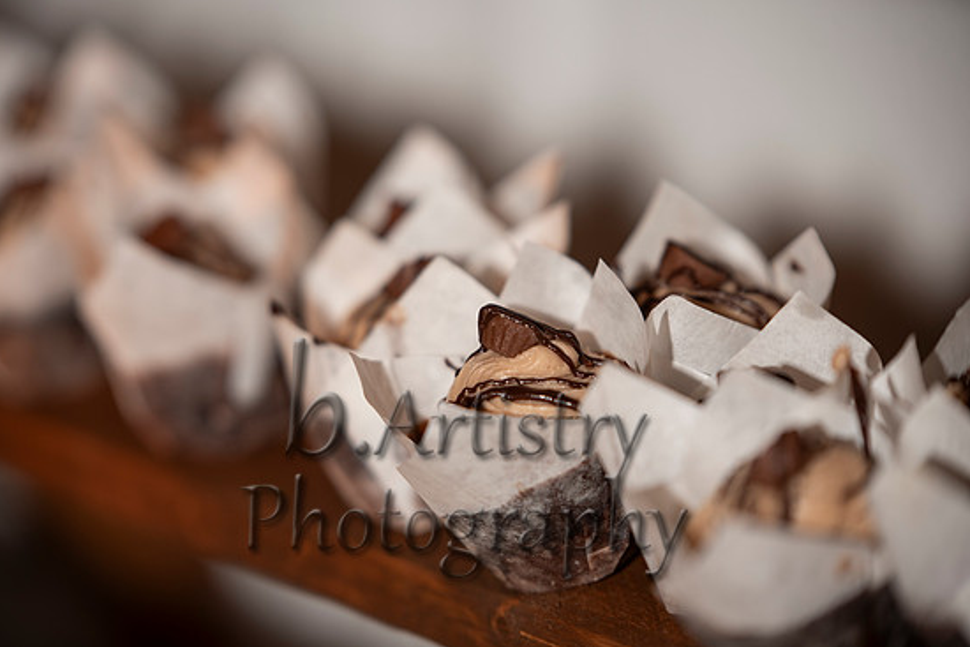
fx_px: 5686
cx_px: 466
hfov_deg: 9.7
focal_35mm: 211
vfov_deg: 6.5
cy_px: 309
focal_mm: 200
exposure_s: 1/200
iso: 160
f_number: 2.8
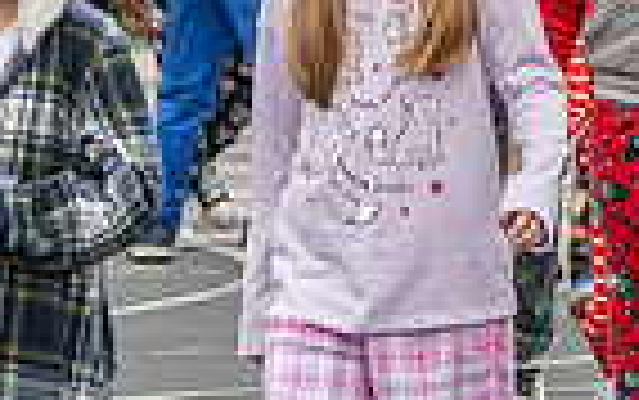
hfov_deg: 3.4
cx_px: 603
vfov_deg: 2.1
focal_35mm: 623
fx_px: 10858
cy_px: -74
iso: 125
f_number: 5.6
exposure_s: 1/250
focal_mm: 100
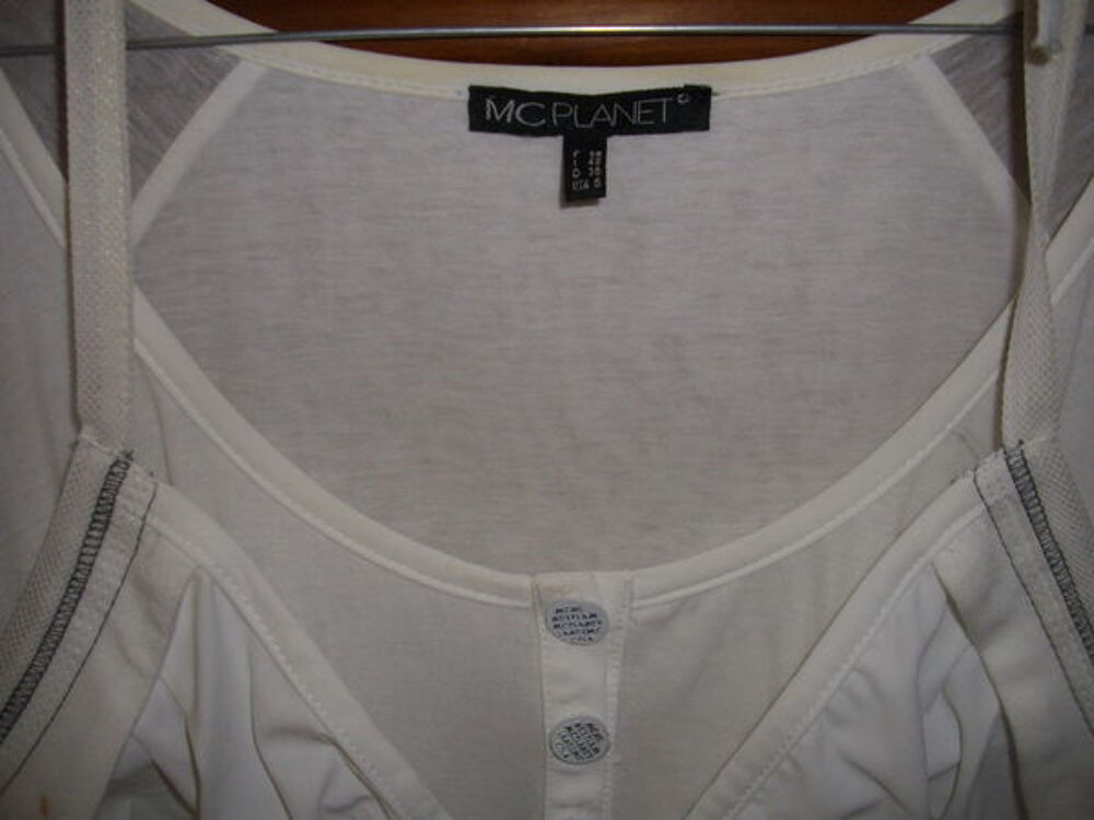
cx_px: 547
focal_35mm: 37
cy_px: 410
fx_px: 1169
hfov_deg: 50.1
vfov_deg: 38.7
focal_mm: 6.2
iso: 200
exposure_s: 1/50
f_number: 2.8
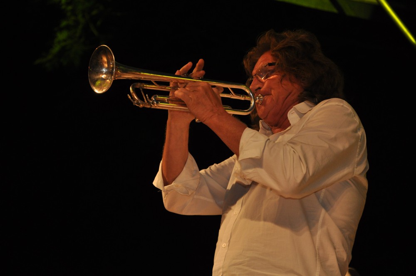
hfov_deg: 13.1
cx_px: 208
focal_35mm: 158
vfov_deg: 8.7
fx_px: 1818
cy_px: 138
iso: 800
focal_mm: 105
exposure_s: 1/60
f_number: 5.6
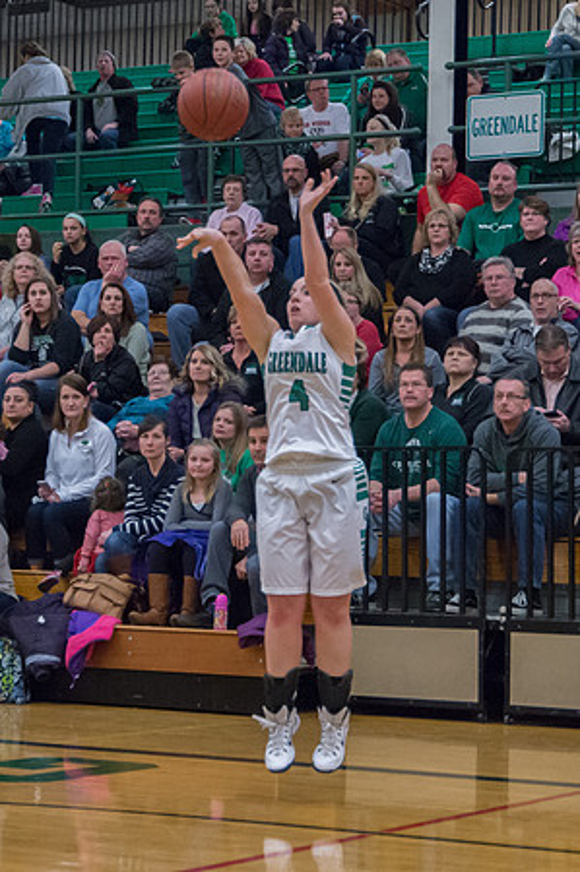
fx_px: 2413
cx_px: 326
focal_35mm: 100
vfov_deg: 20.5
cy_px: 461
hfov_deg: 13.7
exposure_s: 1/500
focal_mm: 58
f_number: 5.6
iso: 8000
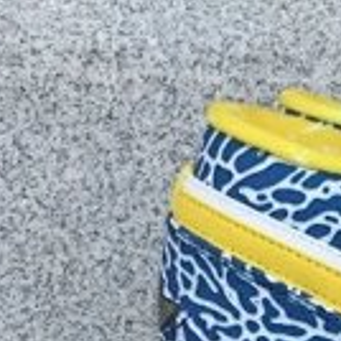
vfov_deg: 12.9
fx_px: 1460
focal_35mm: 131
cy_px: 445
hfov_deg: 12.0
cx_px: 651
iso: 25
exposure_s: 1/558
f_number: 2.4
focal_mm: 3.3
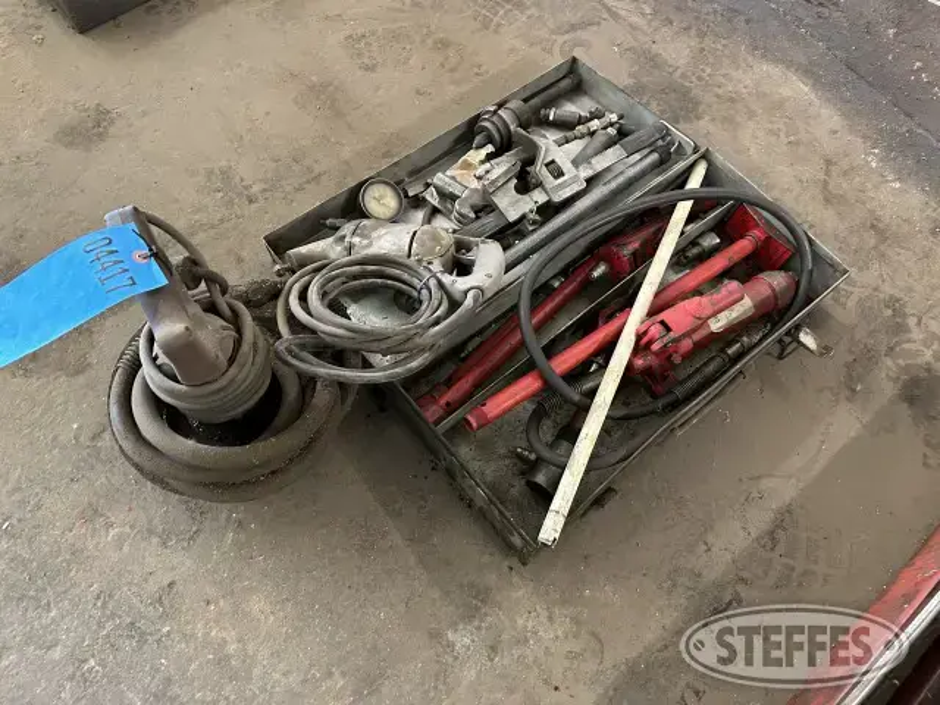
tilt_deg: -67.7
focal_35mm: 24
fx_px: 652
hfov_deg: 71.6
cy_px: 352
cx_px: 470
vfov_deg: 56.8
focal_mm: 6.86
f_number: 1.78
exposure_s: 1/60
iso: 800
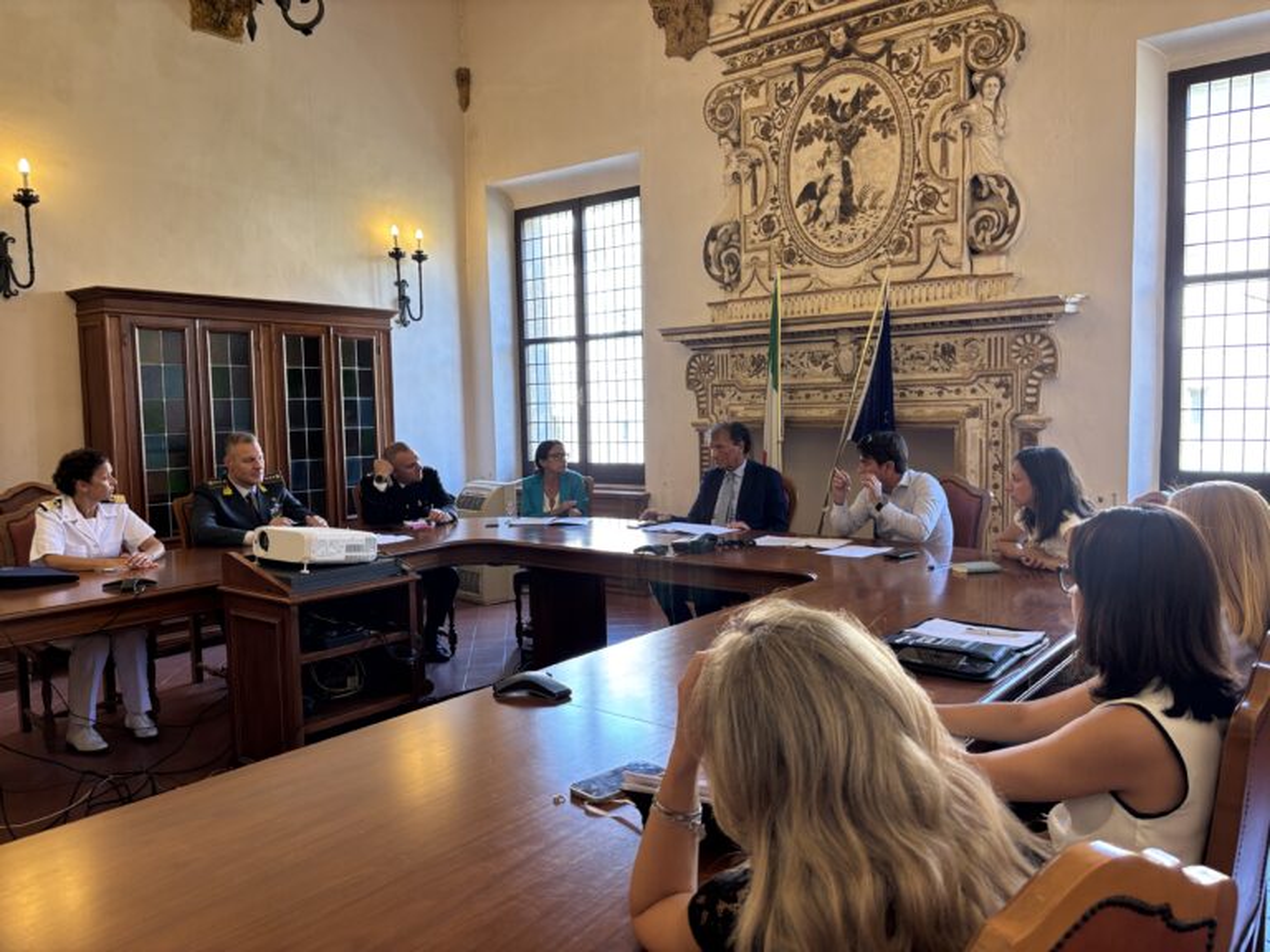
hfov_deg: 67.3
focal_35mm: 26
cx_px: 635
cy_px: 476
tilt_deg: -4.4
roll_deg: +1.4
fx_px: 954
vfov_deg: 53.1
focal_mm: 5.96
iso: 80
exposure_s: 1/50
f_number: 1.6
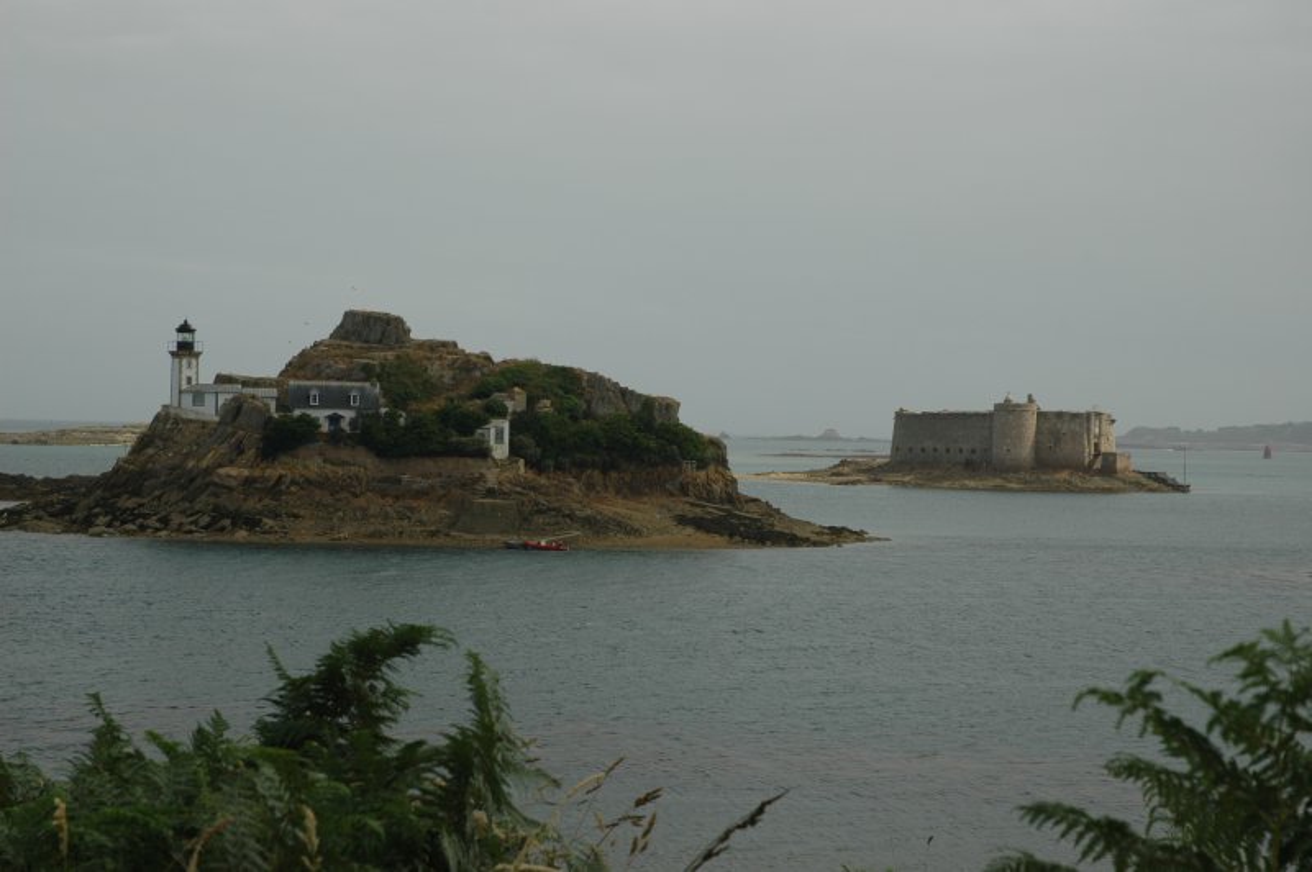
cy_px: 436
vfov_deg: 18.9
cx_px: 656
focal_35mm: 72
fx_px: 2622
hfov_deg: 28.1
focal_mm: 48
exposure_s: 1/160
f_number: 8
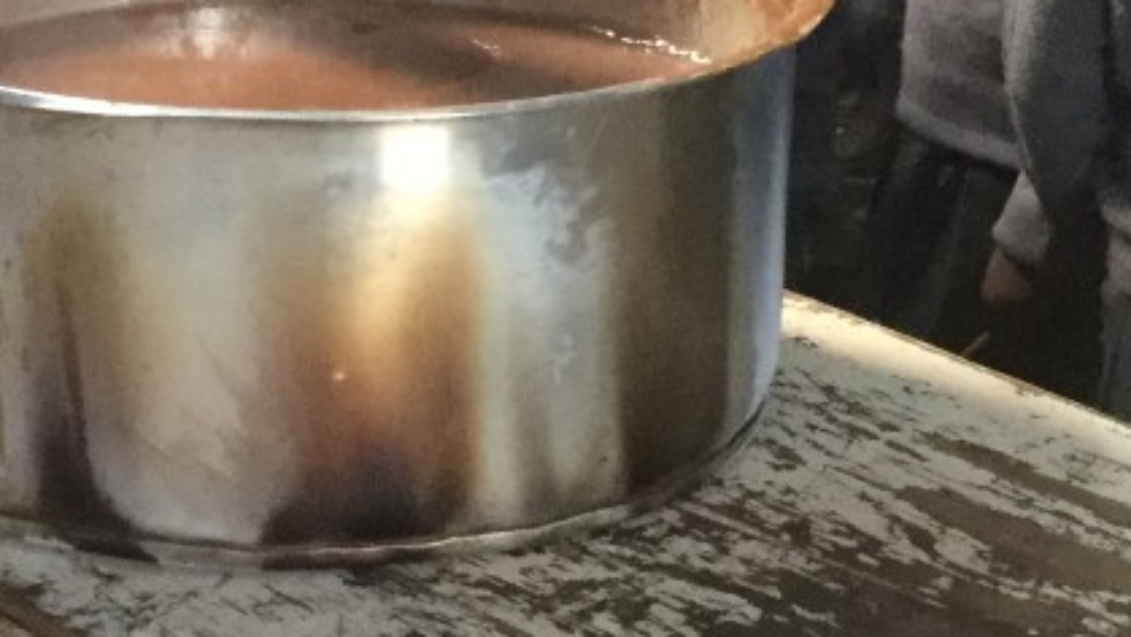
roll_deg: -0.4
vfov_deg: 10.3
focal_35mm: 116
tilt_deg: -11.3
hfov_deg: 18.5
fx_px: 3480
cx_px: 586
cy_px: -105
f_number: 2.4
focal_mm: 3.3
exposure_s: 1/30
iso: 200
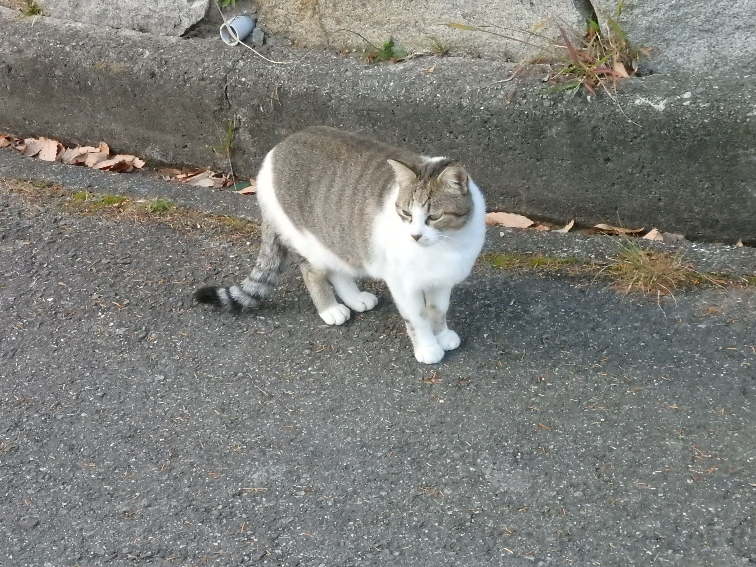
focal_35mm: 80
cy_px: 284
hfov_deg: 24.4
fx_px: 1747
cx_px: 378
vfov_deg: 18.4
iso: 2500
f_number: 4.6
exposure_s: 1/1000
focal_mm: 14.4
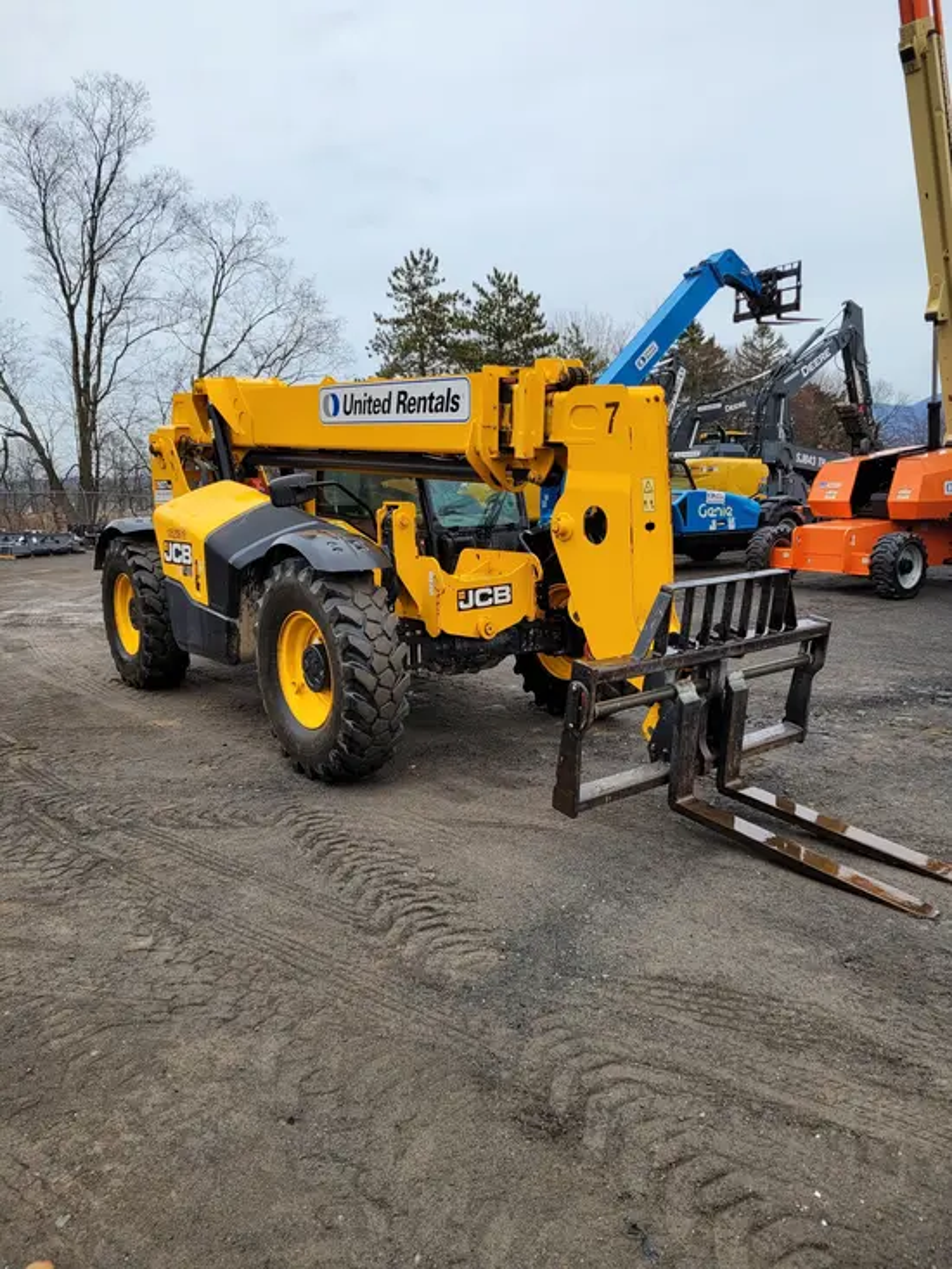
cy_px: 634
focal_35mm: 26
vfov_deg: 67.3
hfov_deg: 53.1
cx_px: 476
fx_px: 953
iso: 40
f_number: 1.8
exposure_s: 1/184
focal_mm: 5.4
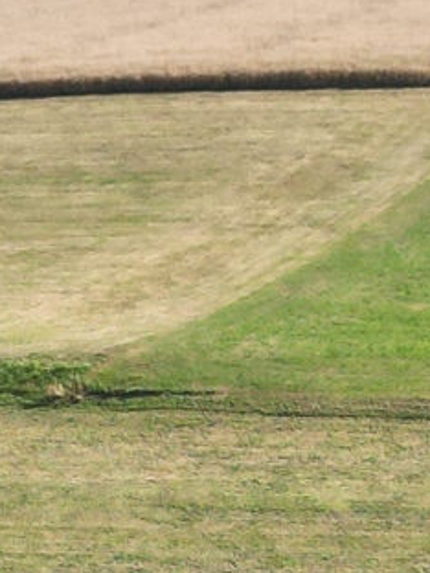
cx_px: 202
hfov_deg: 7.5
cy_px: 1372
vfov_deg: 9.1
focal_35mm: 197
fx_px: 3263
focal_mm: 6.72
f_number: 1.7
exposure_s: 1/2000
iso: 130
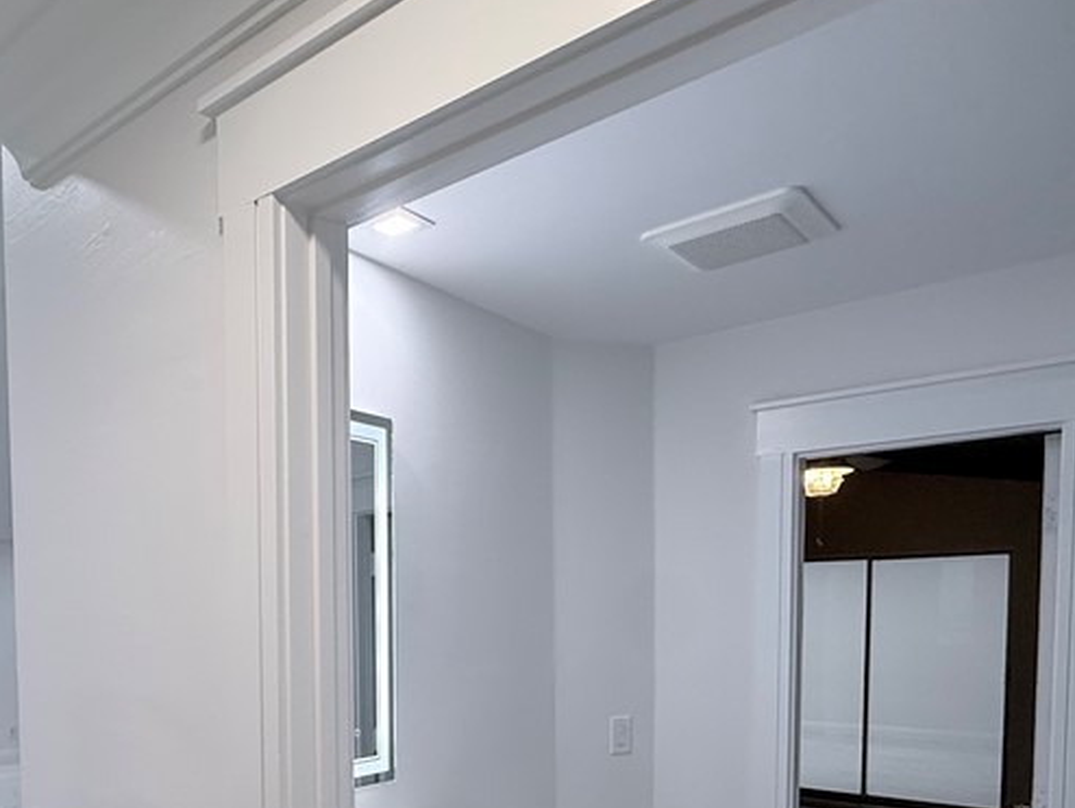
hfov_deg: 58.1
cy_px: 666
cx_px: 257
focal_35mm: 29
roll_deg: +0.8
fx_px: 901
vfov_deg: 45.4
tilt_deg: -1.3
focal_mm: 2.22
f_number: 2.2
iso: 125
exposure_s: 1/120
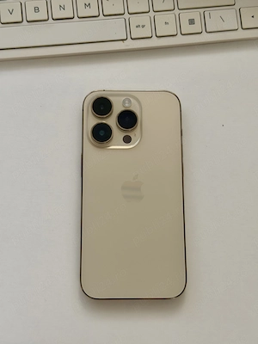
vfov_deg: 39.7
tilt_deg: -76.7
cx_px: 129
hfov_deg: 30.3
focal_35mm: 48
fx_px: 477
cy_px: 172
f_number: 1.78
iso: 160
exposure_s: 1/60
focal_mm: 6.76
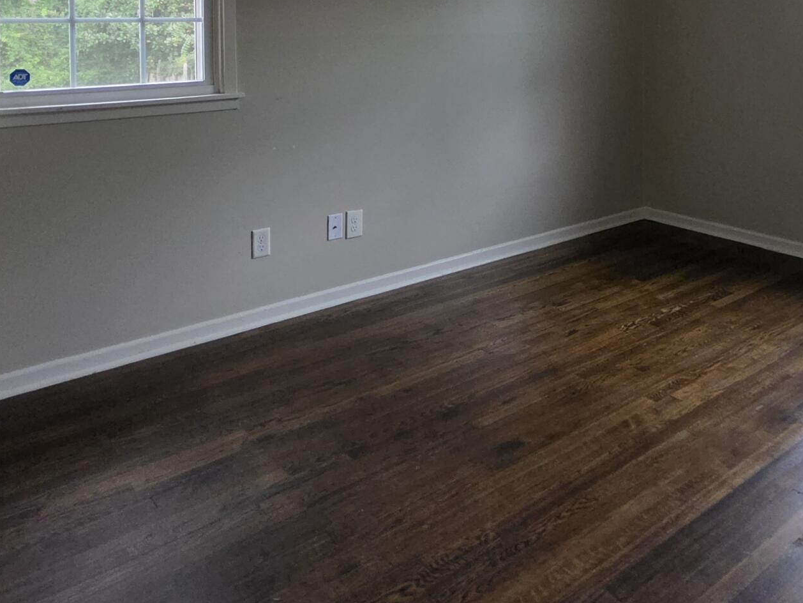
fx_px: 719
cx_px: 576
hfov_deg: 56.2
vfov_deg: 41.0
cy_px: 34
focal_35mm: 31
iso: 1000
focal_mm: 2.2
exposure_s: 1/40
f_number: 1.9
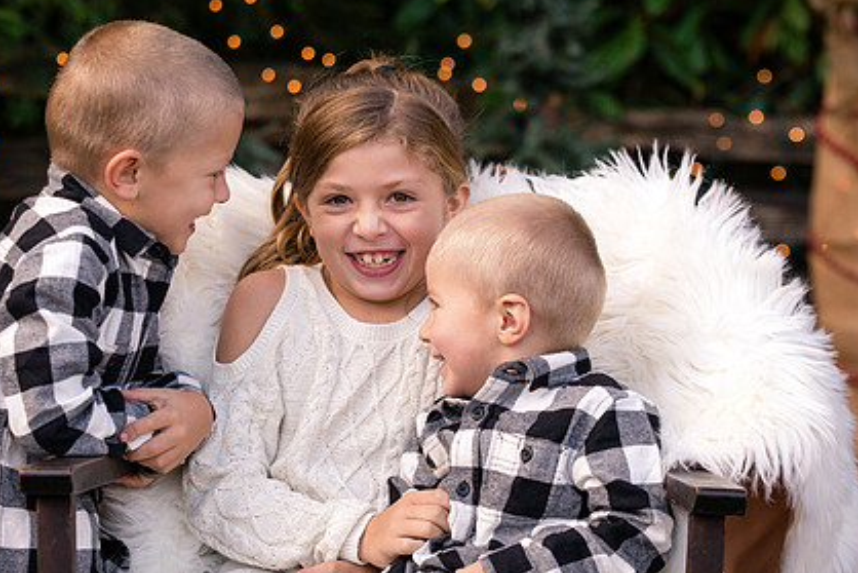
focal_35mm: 136
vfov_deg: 10.1
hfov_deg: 15.1
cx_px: 337
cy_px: 318
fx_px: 3242
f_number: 3.5
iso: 400
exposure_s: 1/1000
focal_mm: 92
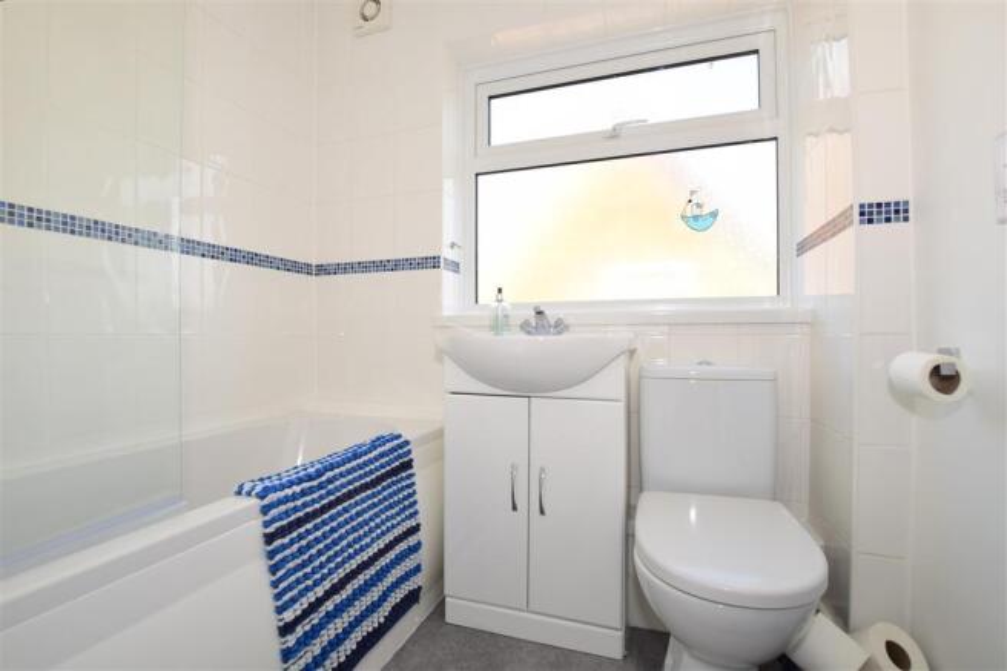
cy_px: 336
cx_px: 504
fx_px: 419
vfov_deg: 77.3
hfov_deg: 100.4
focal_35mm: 15
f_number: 9
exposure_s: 1/125
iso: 400
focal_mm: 10
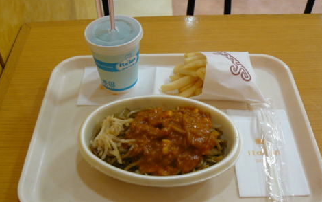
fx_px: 342
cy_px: 120
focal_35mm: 39
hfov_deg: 50.4
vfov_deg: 32.7
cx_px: 162
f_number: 2.8
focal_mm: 6
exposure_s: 1/30
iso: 200
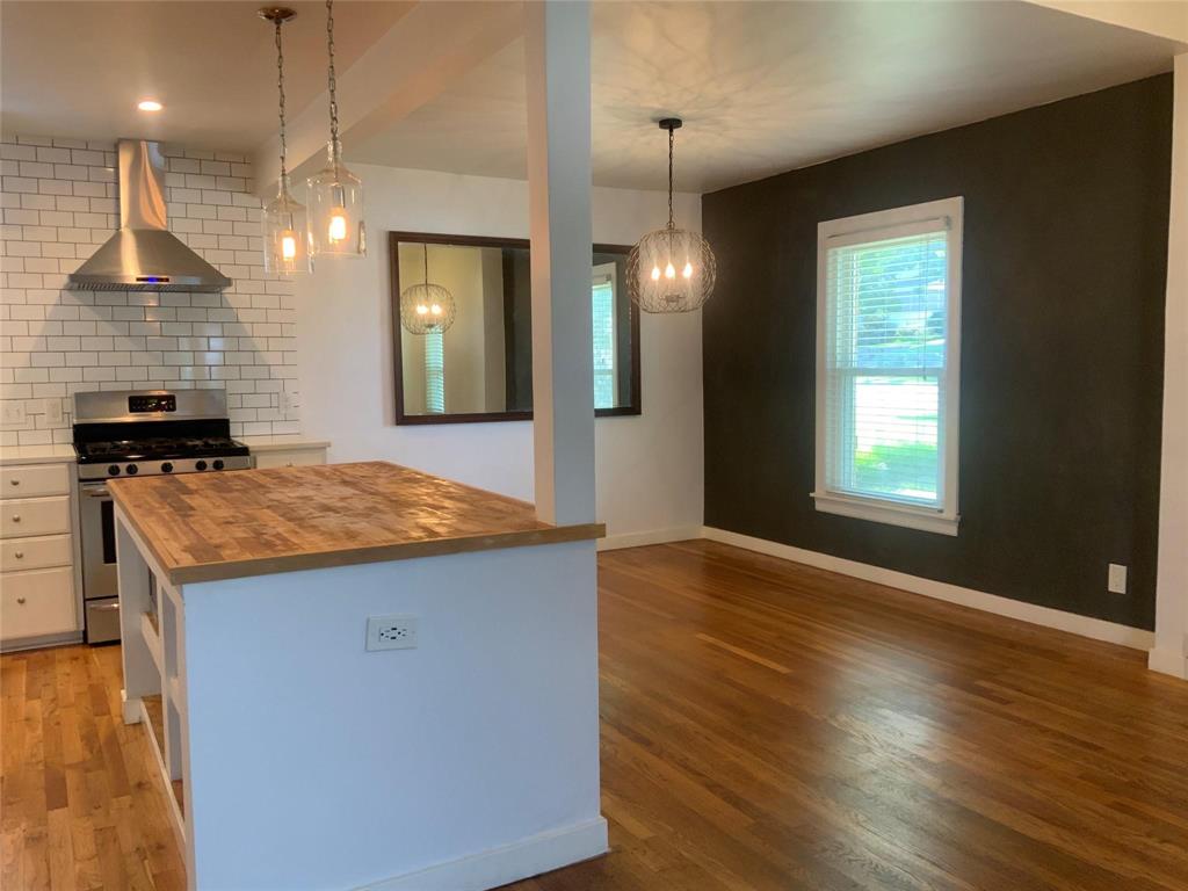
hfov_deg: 61.7
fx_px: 995
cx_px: 594
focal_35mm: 29
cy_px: 446
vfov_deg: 48.2
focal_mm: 3
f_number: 1.8
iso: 100
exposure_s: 1/60
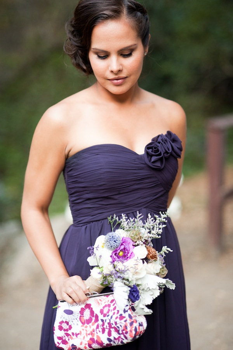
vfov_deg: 23.9
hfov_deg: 16.0
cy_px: 175
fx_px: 826
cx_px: 116
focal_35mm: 85
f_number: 2.2
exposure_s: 1/320
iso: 640
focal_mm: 85
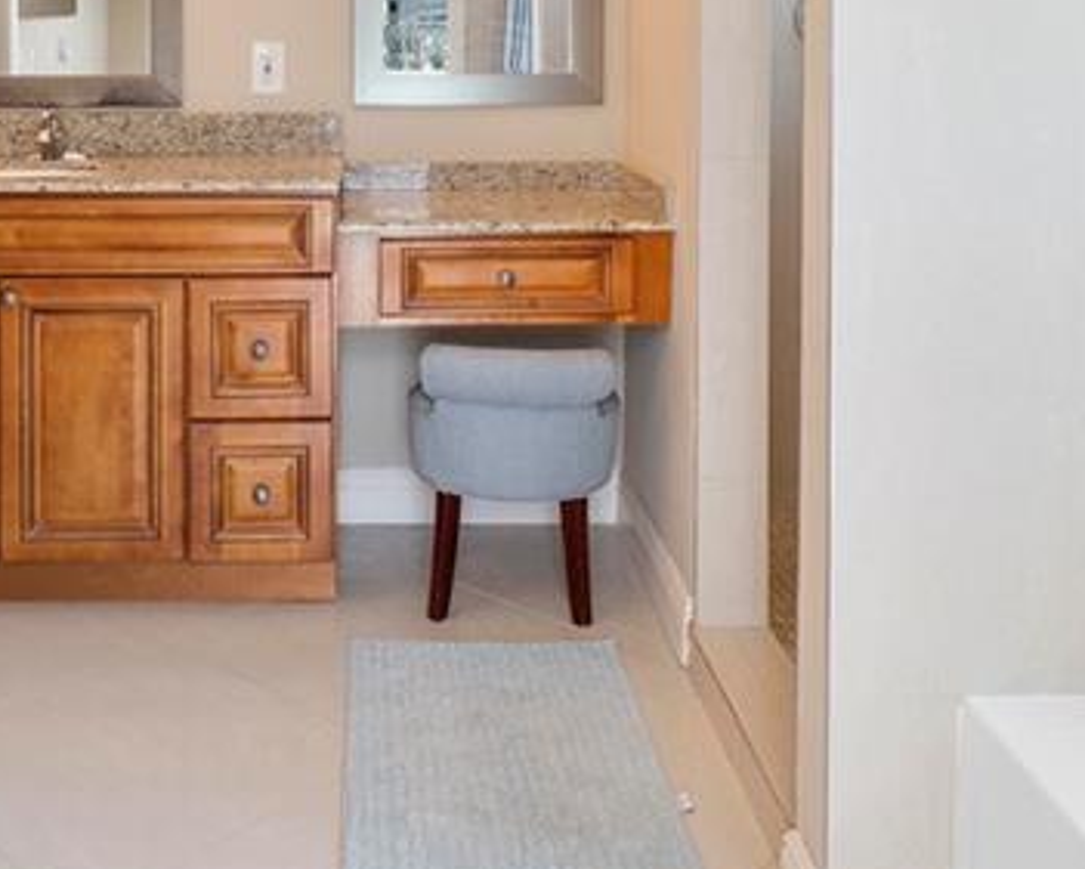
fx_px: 1317
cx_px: 405
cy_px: 39
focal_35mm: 41
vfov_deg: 33.9
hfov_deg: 44.4
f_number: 11
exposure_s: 1/10
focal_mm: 10
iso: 160
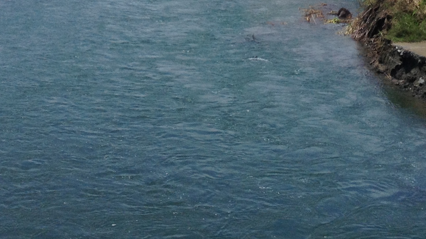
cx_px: 121
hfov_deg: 22.1
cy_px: -129
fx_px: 1084
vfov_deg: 12.0
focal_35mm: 96
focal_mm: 4.28
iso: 50
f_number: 2.4
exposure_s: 1/1381
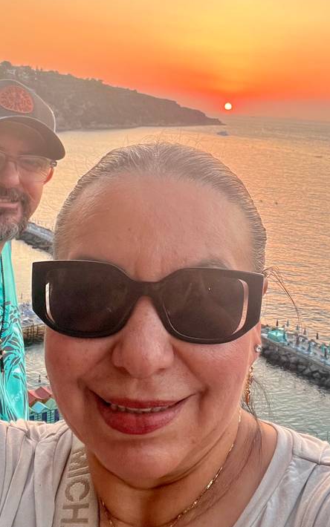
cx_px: 195
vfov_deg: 45.5
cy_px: 176
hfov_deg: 29.8
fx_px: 619
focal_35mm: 43
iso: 100
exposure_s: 1/62
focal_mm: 2.71
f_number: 2.2
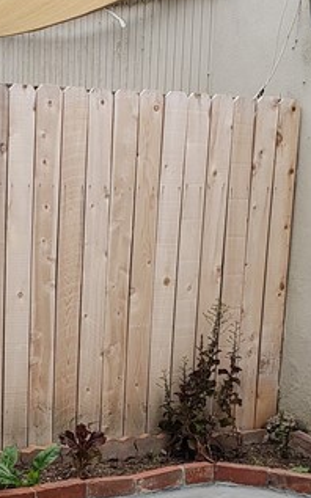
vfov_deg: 22.6
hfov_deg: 14.7
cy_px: 463
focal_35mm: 89
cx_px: 115
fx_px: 1207
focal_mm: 4.3
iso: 50
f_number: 2.4
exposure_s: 1/717
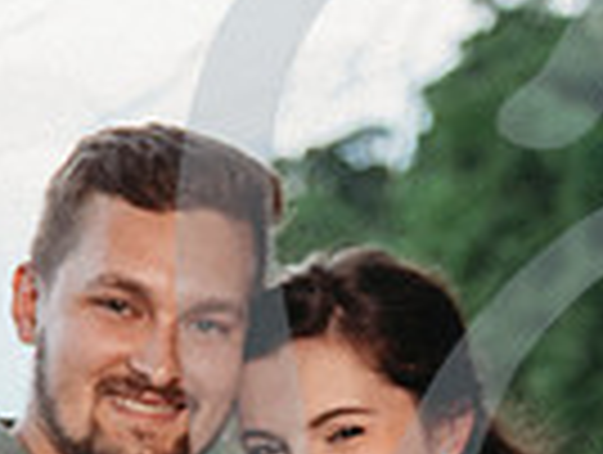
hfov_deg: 11.9
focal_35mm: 166
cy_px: 696
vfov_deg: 8.7
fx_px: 2897
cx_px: 304
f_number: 2.8
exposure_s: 1/160
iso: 400
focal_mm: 38
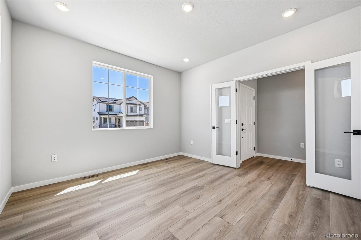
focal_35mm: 14
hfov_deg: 104.3
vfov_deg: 81.2
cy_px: 120
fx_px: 140
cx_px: 180
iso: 100
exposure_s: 1/15
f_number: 11
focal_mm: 14
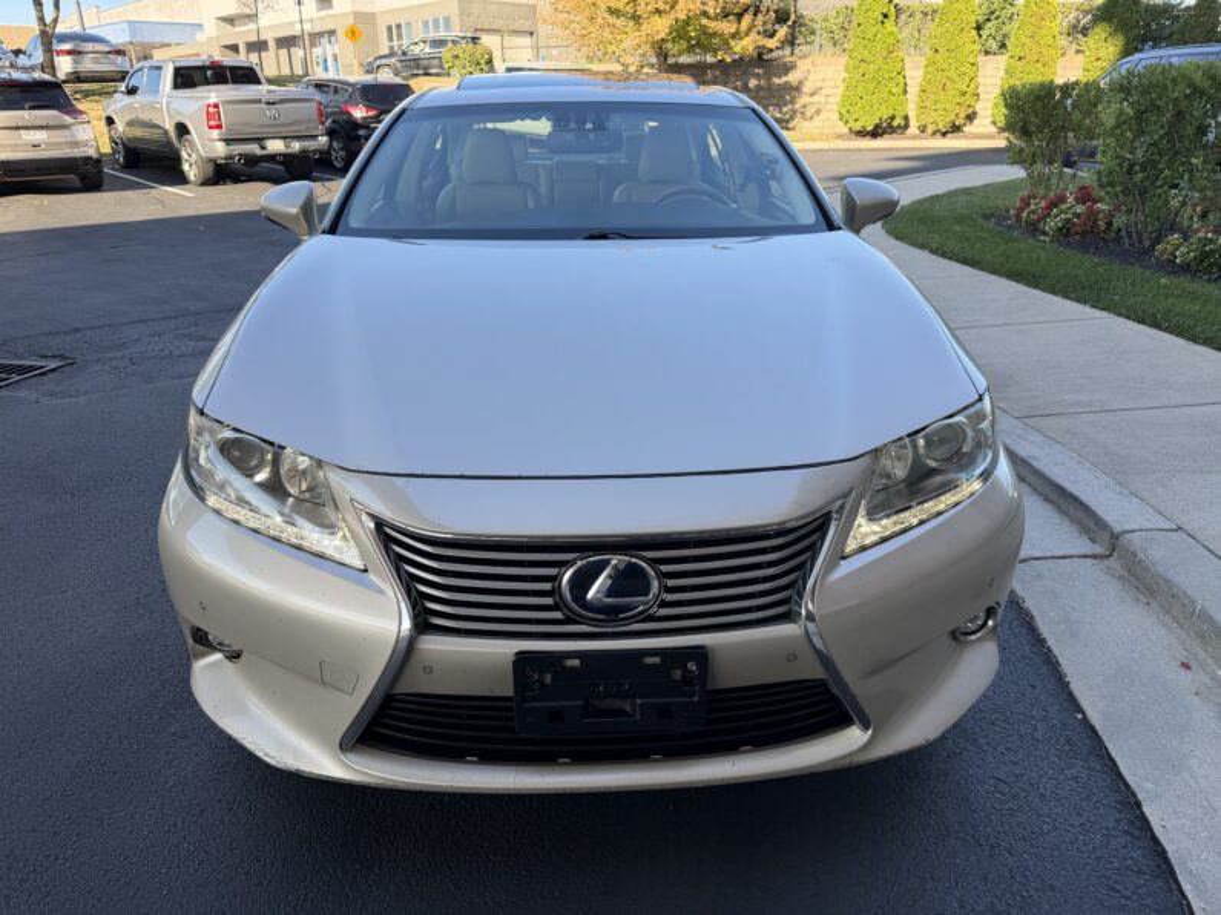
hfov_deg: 71.6
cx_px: 610
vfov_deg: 56.8
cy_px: 458
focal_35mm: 24
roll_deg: +2.2
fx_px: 847
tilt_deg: -21.6
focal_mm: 6.76
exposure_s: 1/695
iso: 80
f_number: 1.78
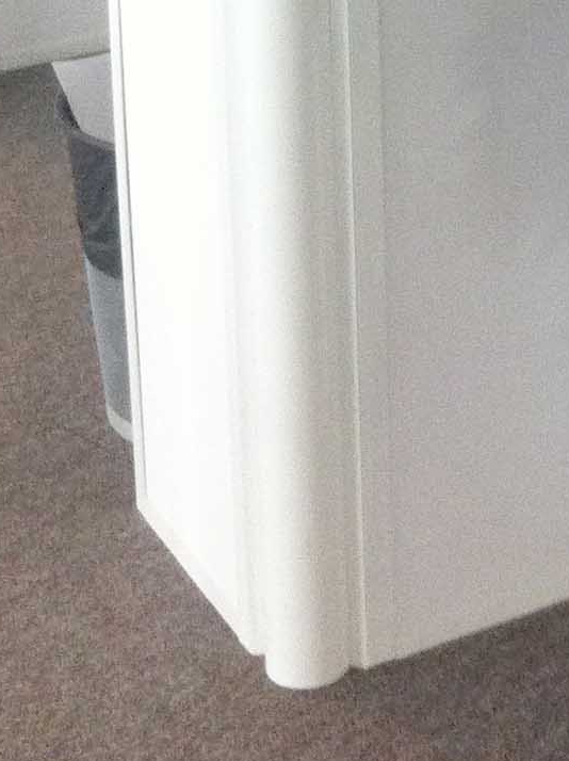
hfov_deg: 11.1
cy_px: -307
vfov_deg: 14.7
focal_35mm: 127
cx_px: 915
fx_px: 2788
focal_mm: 3.85
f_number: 2.8
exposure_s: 1/17
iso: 320
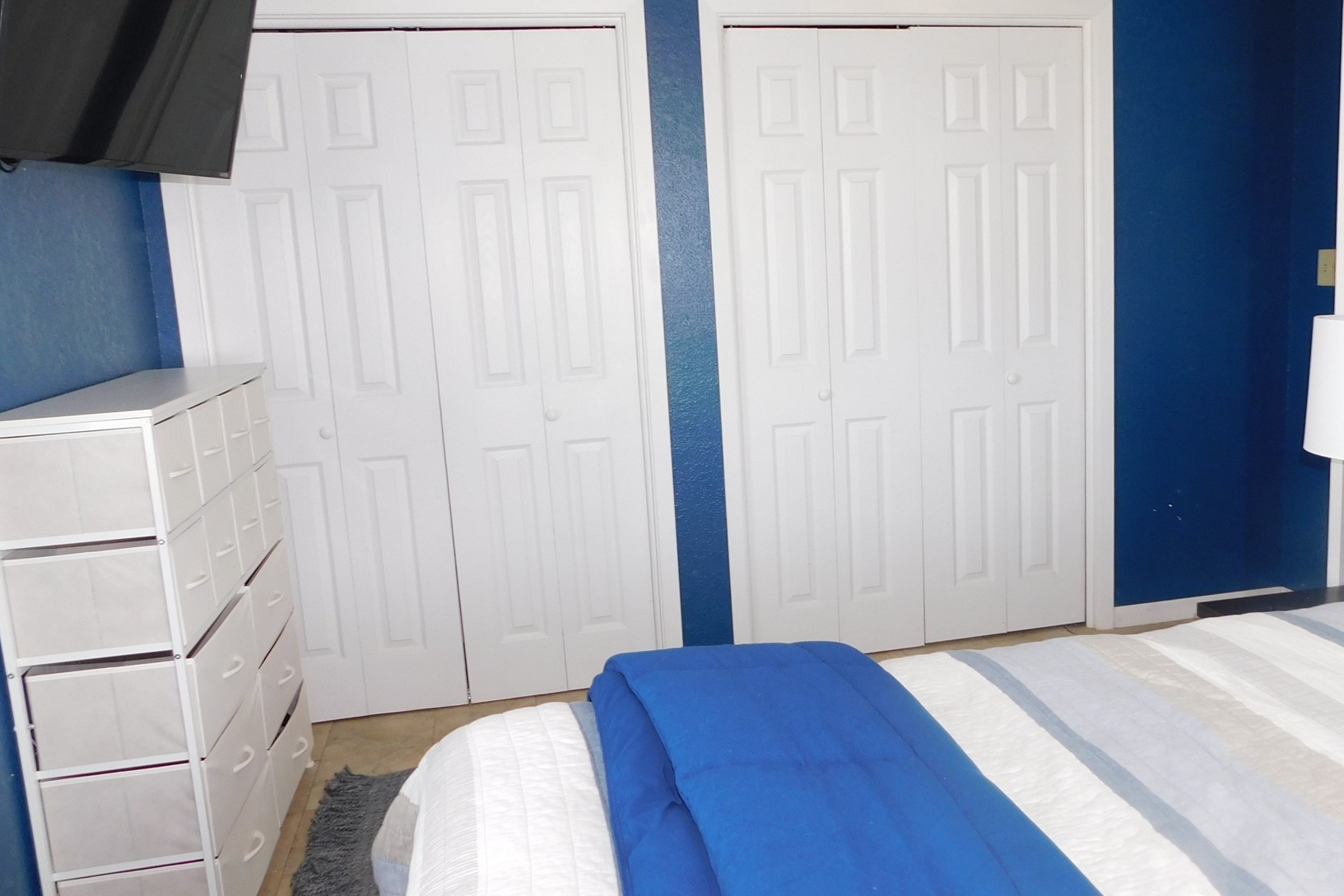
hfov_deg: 61.7
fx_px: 1120
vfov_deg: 43.6
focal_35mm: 30
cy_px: 445
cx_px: 760
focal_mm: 4
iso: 140
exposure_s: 1/30
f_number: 3
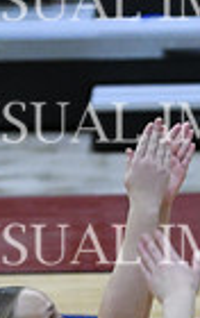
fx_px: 8790
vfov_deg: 2.1
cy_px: 550
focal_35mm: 1012
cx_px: 338
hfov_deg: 1.3
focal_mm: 160
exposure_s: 1/500
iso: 5000
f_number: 4
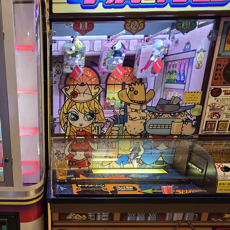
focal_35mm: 24
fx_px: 180
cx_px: 53
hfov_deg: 60.8
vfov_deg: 64.7
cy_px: 133
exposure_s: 1/50
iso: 250
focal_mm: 2.2
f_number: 2.2
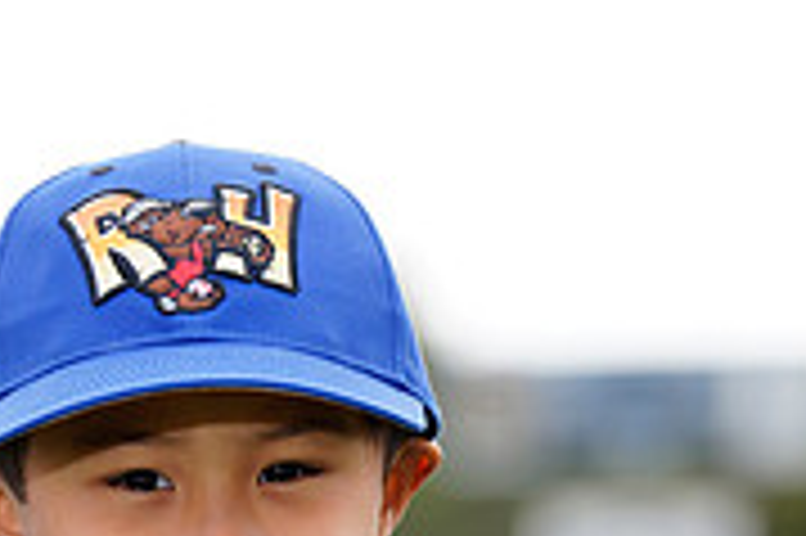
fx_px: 10647
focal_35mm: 476
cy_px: 867
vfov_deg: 2.9
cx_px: 117
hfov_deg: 4.3
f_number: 4.5
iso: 100
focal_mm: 147
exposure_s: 1/250
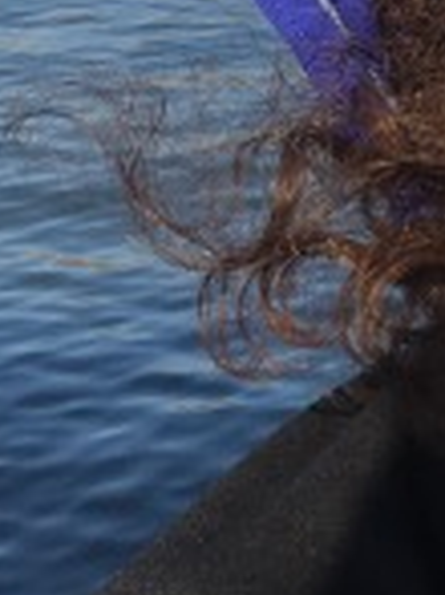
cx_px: 995
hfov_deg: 8.2
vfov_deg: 11.3
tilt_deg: -1.4
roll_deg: +2.1
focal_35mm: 168
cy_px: -322
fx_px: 2884
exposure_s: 1/1148
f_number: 2.2
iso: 25
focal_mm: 4.15
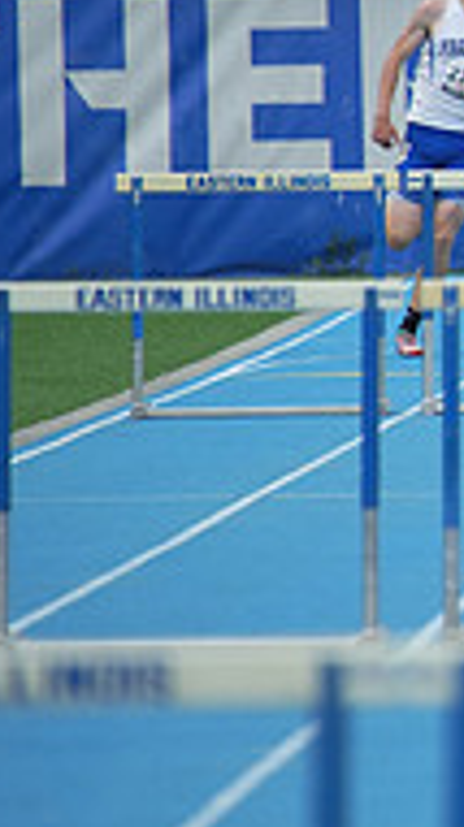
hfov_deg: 1.0
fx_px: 27909
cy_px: 67
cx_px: 1197
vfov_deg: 1.7
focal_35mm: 1272
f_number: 5.6
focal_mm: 400
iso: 400
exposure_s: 1/1000
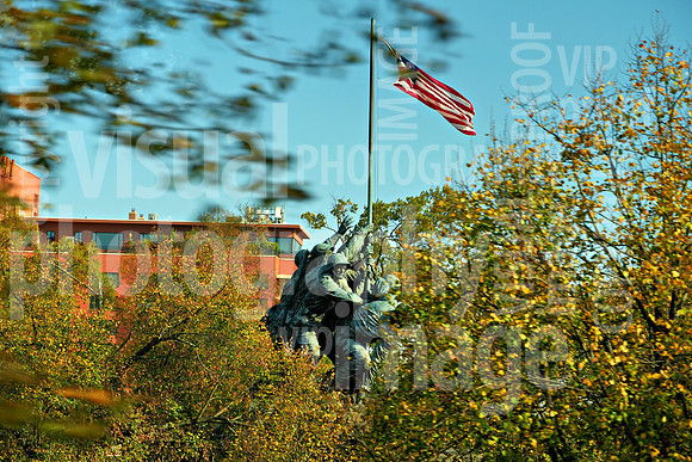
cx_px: 346
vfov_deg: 11.4
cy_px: 231
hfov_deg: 17.1
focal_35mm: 120
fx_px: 2307
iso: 320
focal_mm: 80
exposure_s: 1/100
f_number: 8
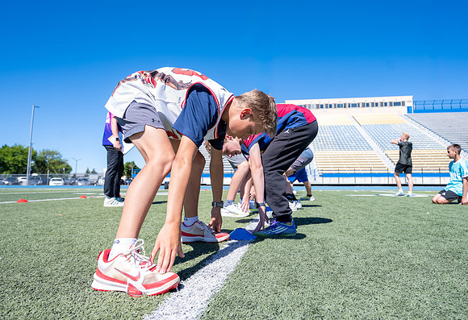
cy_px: 157
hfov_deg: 77.3
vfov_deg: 57.5
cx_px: 252
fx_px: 292
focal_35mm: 22
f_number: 4
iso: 100
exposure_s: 1/640
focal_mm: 18.5
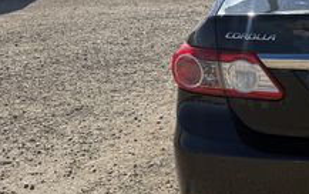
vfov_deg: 17.4
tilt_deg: -14.5
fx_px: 632
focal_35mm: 75
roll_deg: -0.7
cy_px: 66
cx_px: 362
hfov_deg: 25.0
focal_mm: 6.76
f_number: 1.78
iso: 80
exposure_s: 1/5714
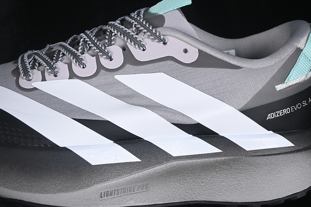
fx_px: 648
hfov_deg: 27.0
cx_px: 156
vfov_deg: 18.2
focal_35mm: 75
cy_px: 104
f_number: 7.1
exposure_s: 1/80
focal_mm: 50
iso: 160
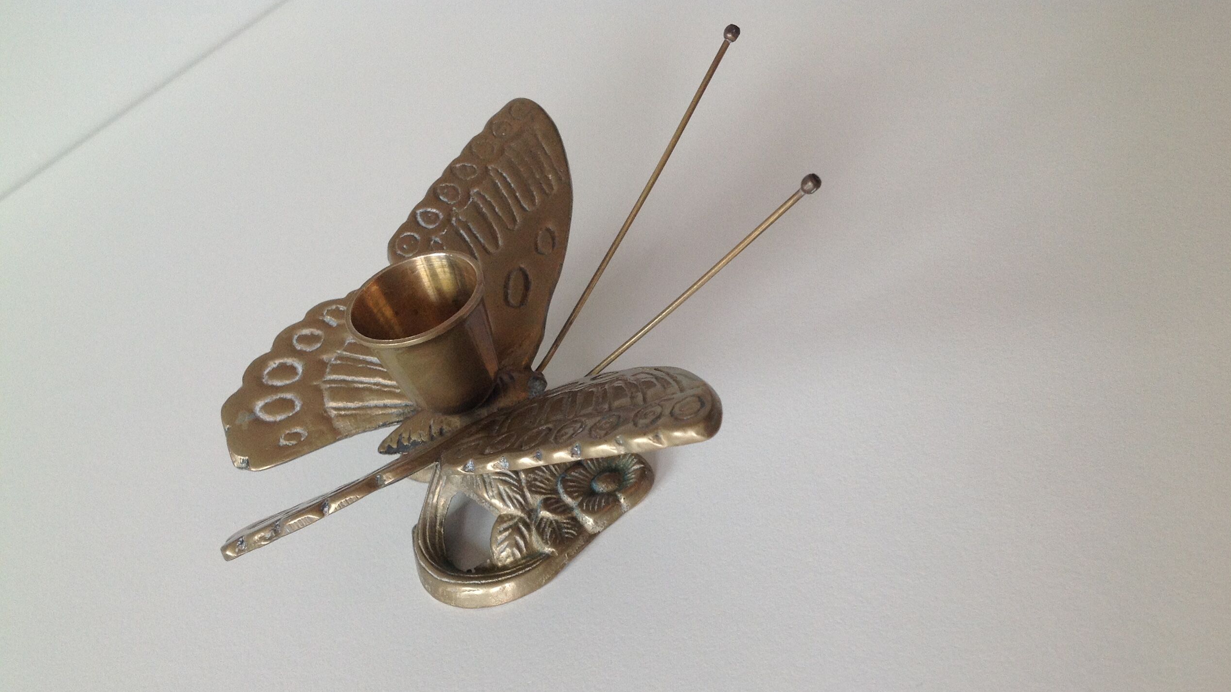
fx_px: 1273
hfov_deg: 51.6
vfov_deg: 30.3
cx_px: 630
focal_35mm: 39
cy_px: 445
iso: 80
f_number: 2.4
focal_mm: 4.28
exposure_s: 1/120
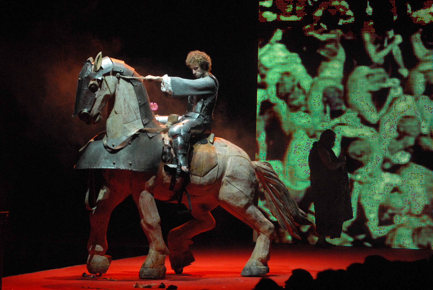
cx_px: 216
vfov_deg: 7.1
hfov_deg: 10.5
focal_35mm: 195
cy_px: 145
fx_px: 2348
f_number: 3.2
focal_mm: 130
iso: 1600
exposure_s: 1/400
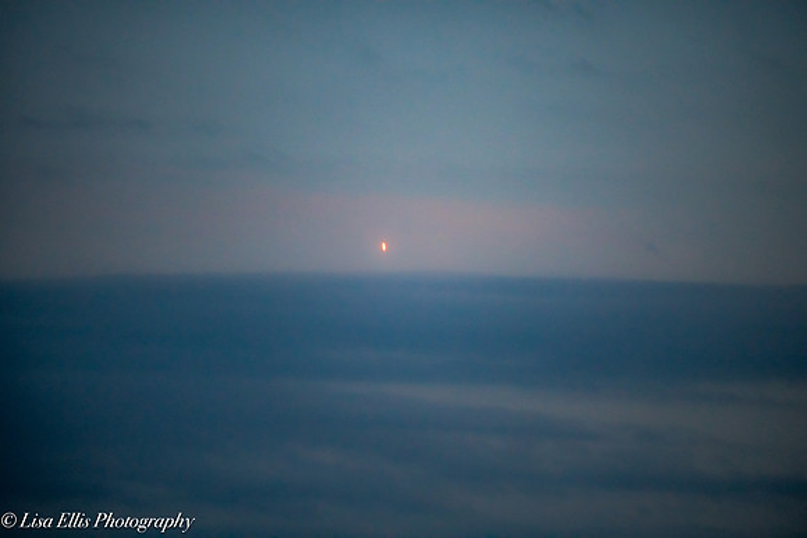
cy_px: 269
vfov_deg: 5.7
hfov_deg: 8.6
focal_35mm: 240
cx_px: 404
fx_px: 5381
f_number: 3.5
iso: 2000
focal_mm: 200
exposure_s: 1/800
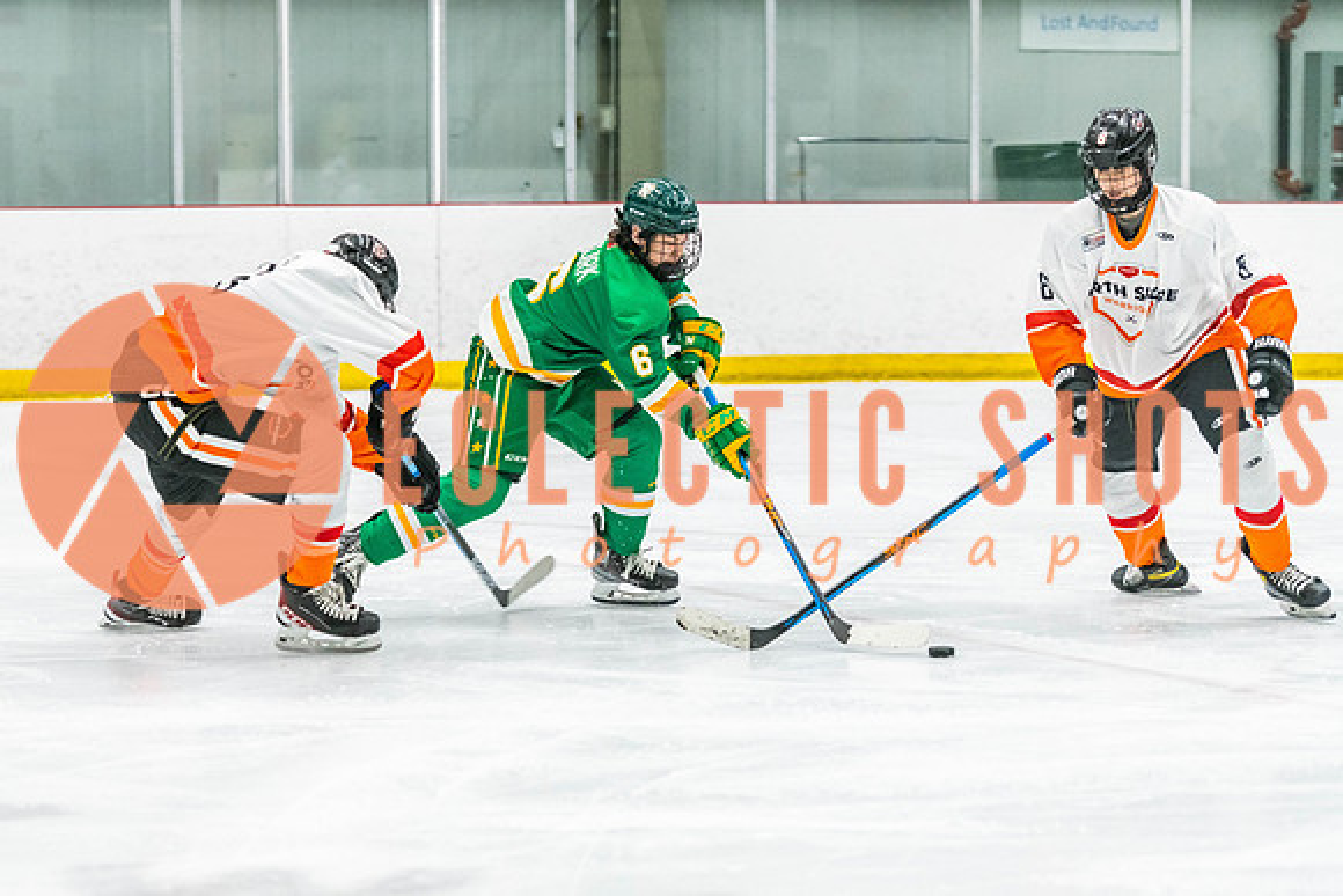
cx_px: 496
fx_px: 5095
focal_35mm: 137
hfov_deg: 15.0
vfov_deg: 10.0
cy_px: 506
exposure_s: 1/640
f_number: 2.8
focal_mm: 105
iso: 1800
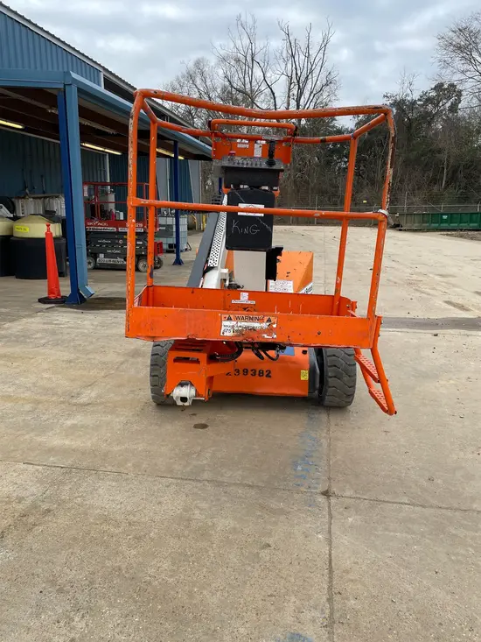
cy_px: 321
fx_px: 482
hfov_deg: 53.1
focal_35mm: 26
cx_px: 240
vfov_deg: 67.3
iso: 32
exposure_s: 1/917
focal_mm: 4.2
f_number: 1.6
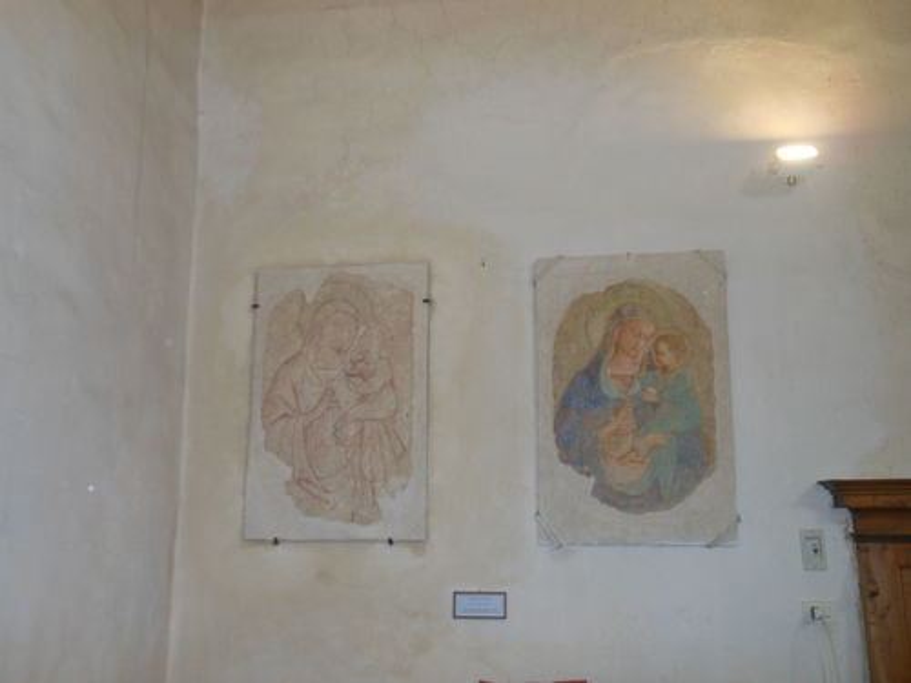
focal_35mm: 33
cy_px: 342
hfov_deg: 55.4
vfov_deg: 42.9
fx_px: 868
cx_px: 456
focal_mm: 6
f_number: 3.5
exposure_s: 1/30
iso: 250
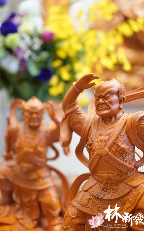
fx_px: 226
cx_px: 77
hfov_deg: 35.3
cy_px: 115
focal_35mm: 36
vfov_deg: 54.0
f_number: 3.2
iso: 3200
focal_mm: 35
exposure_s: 1/250
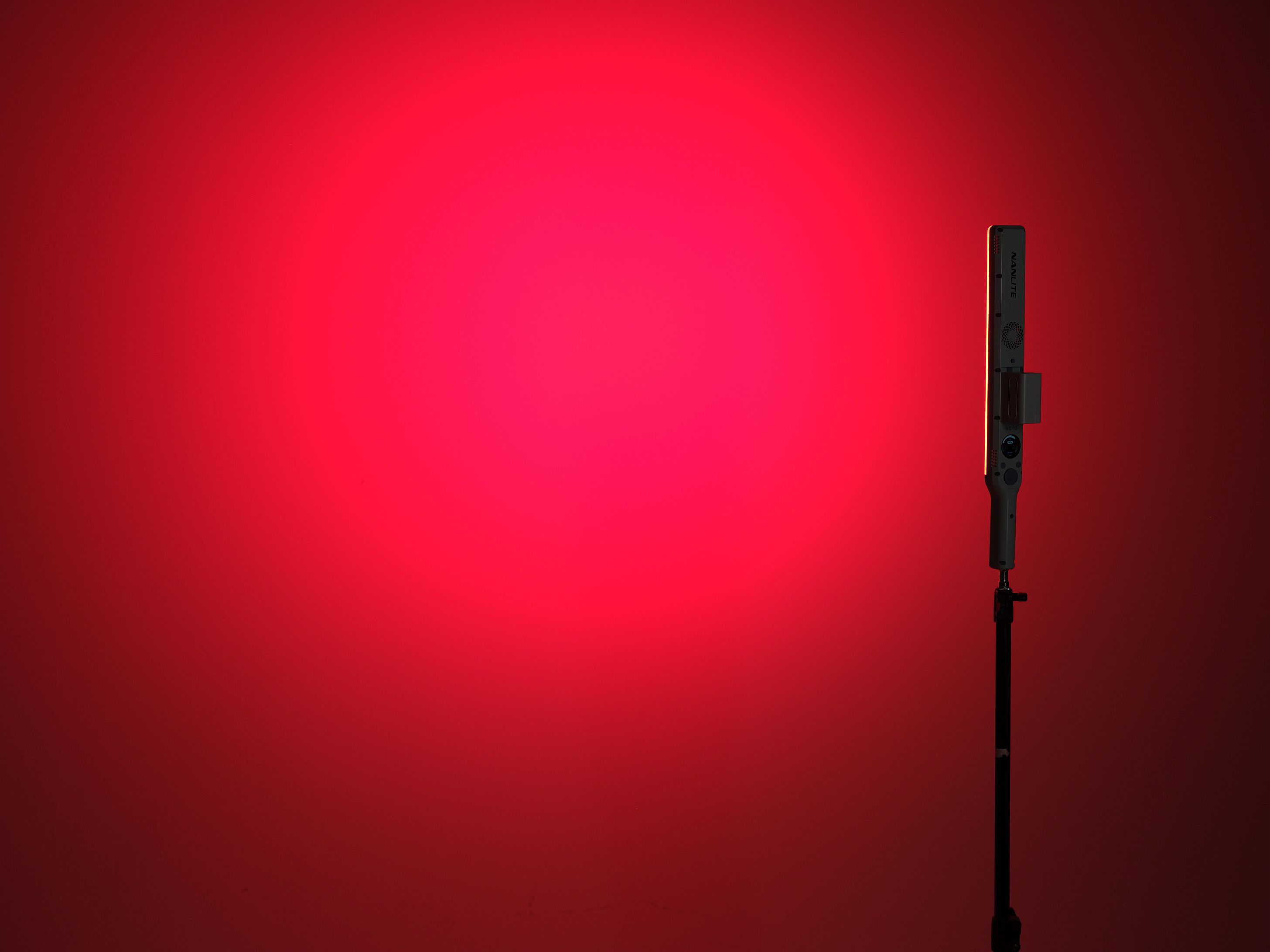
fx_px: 1944
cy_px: 476
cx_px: 635
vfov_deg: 27.5
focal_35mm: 53
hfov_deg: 36.2
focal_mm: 67.6
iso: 1250
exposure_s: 1/80
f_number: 6.4
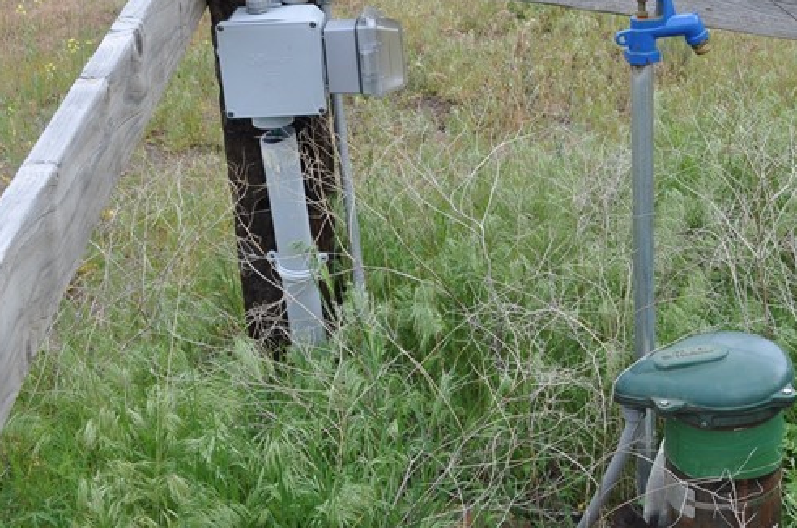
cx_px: 773
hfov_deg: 26.5
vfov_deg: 18.5
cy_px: 157
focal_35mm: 73
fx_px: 1613
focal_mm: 22
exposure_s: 1/250
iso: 200
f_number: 8
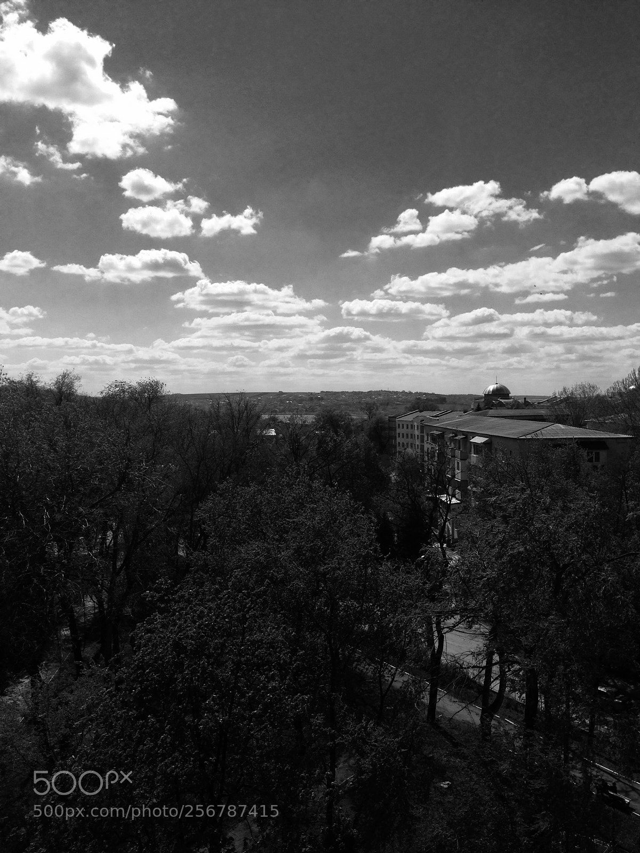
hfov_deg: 42.9
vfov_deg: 55.4
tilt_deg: +1.3
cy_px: 426
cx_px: 320
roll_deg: -1.0
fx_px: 813
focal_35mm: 33
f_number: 2.4
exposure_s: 1/3012
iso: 50
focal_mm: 4.12
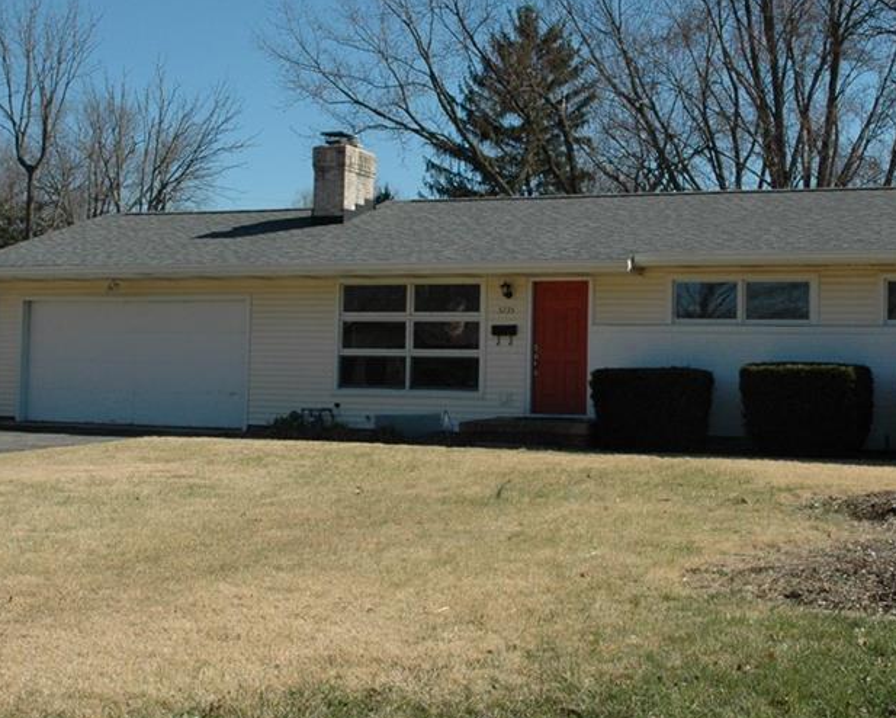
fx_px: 1485
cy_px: 326
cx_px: 497
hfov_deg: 33.5
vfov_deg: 27.1
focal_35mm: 56
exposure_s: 1/500
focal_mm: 24
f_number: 11
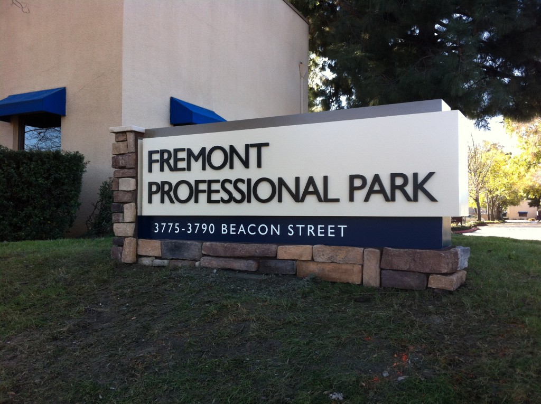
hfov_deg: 52.7
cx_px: 270
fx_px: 546
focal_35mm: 35
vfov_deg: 40.6
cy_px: 202
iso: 80
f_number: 2.8
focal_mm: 3.85
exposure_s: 1/142
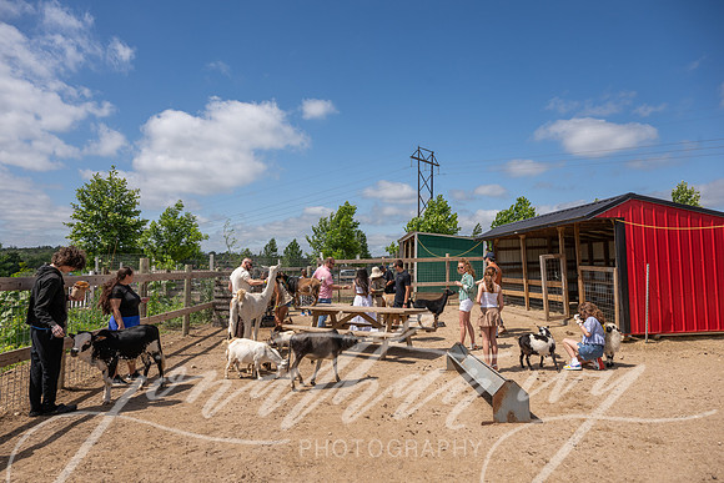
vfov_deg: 53.2
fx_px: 483
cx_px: 362
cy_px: 242
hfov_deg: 73.7
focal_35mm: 24
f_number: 7.1
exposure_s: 1/1000
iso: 200
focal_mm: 24
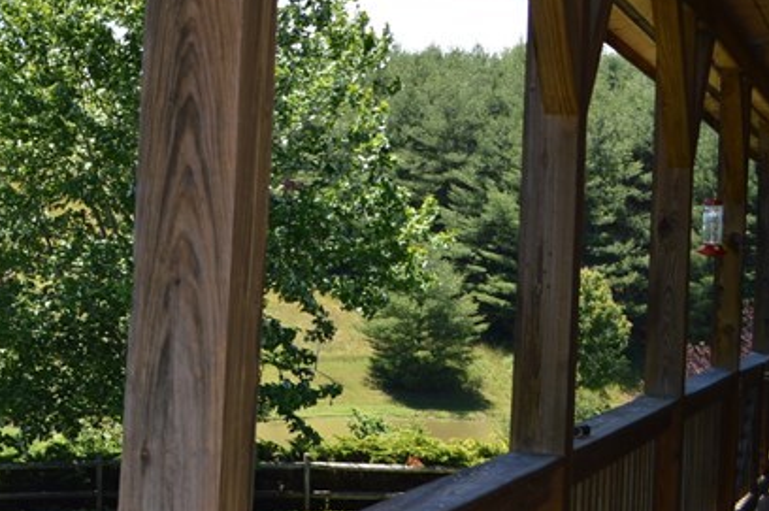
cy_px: 94
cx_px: -152
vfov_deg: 18.7
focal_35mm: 72
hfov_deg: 25.3
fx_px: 1536
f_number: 5.6
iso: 100
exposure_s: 1/200
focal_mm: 18
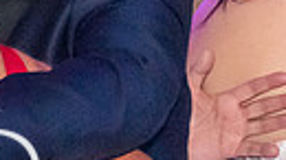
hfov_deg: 4.4
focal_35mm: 490
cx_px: -273
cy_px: 45
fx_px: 3714
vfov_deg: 2.5
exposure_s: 1/60
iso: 6400
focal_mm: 70
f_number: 4.5
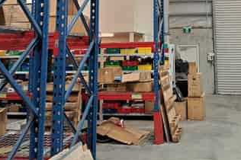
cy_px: -8
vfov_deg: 24.5
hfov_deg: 37.9
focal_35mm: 52
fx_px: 348
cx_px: 158
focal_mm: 5.23
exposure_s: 1/50
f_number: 1.8
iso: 50
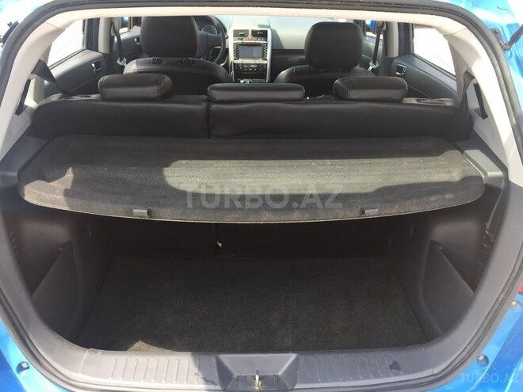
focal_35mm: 29
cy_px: 196
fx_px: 438
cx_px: 262
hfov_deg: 61.7
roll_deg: -2.6
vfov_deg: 48.2
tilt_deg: -30.6
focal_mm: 4.15
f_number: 2.2
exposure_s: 1/200
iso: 32
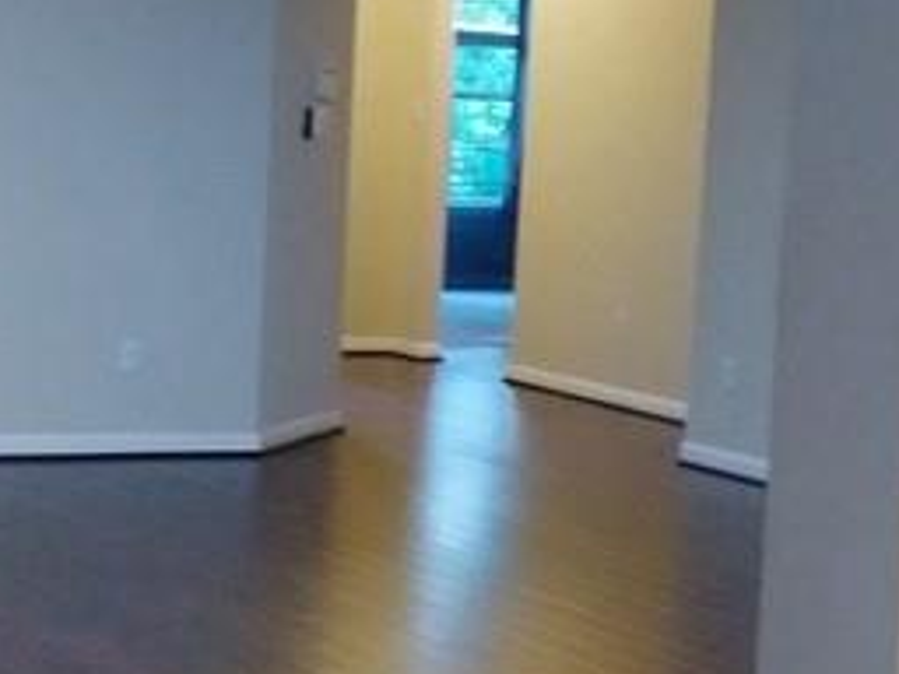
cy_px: 326
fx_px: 2909
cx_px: 351
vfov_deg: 13.2
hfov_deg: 17.6
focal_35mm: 112
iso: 950
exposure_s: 1/15
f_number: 2.2
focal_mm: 3.7
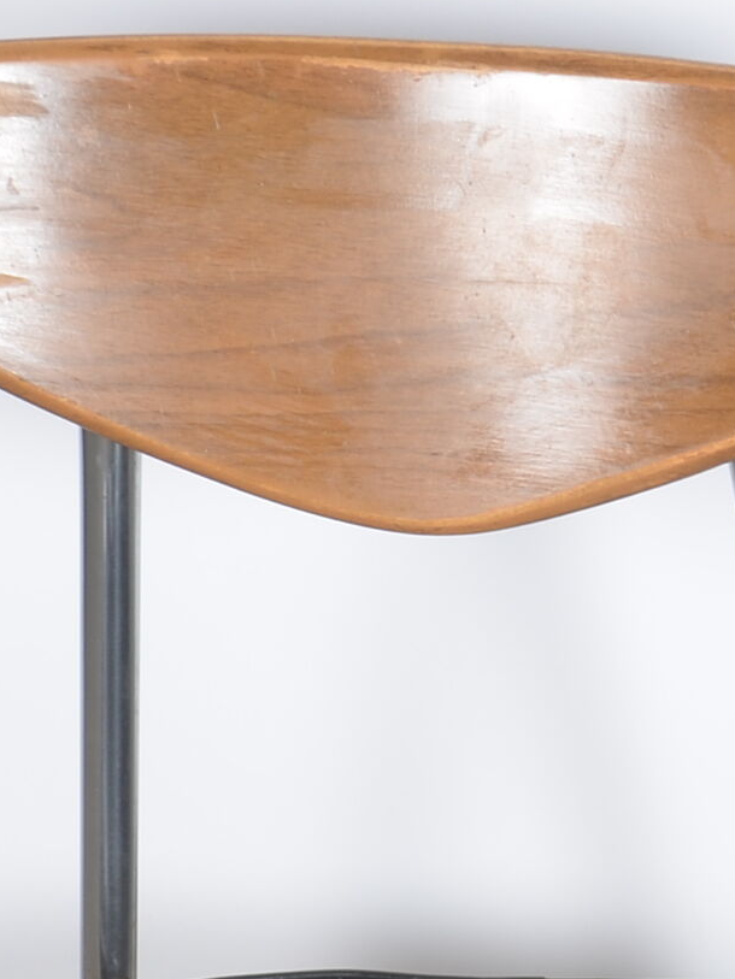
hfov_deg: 9.1
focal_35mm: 157
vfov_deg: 12.3
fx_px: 4444
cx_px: 1239
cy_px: 1201
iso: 100
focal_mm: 24
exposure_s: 1/125
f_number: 11
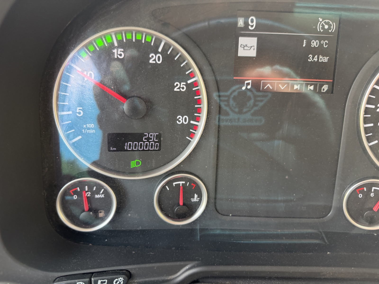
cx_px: 190
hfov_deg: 71.6
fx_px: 263
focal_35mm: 24
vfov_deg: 56.8
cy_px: 142
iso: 200
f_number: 1.78
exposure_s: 1/121
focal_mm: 6.76
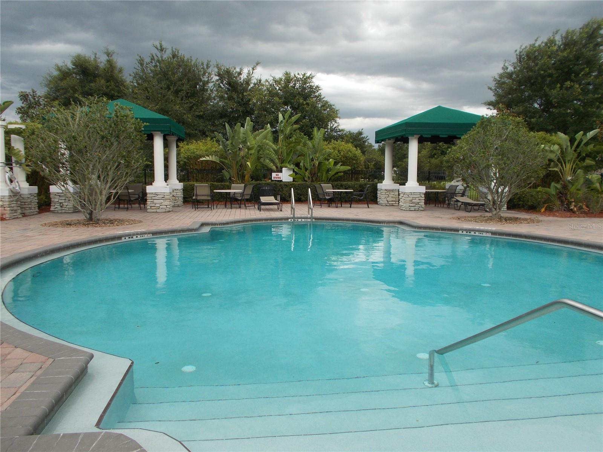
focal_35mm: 30
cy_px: 226
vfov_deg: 46.8
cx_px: 302
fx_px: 523
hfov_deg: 60.0
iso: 80
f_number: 3.4
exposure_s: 1/320
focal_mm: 5.3
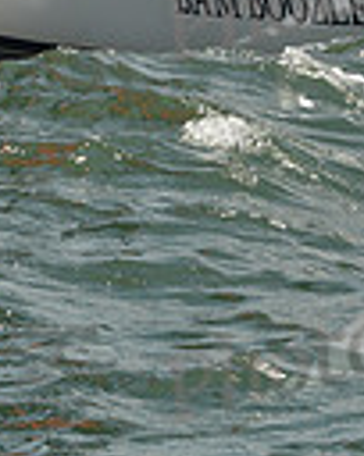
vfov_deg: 6.4
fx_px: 4023
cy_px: -166
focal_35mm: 298
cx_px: -18
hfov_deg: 5.2
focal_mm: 70
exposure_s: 1/800
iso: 320
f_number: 13
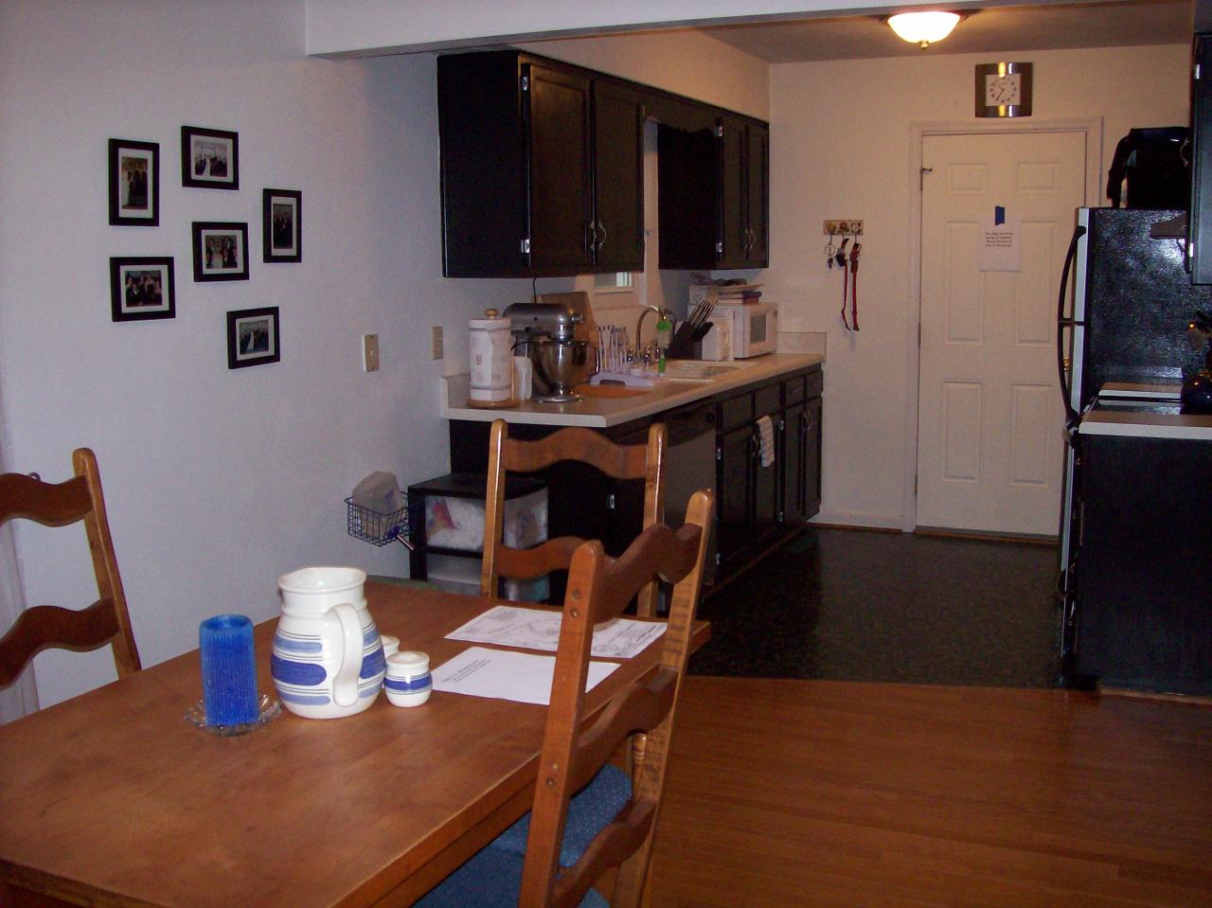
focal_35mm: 36
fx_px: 1260
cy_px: 454
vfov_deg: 39.6
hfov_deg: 51.4
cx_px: 606
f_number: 2.7
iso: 140
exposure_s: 1/64
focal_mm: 6
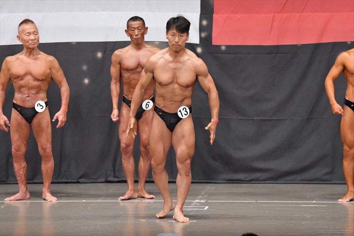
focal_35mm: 217
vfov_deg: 6.3
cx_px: 177
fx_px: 2133
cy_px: 118
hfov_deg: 9.5
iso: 6400
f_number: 5.6
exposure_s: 1/400
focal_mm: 145
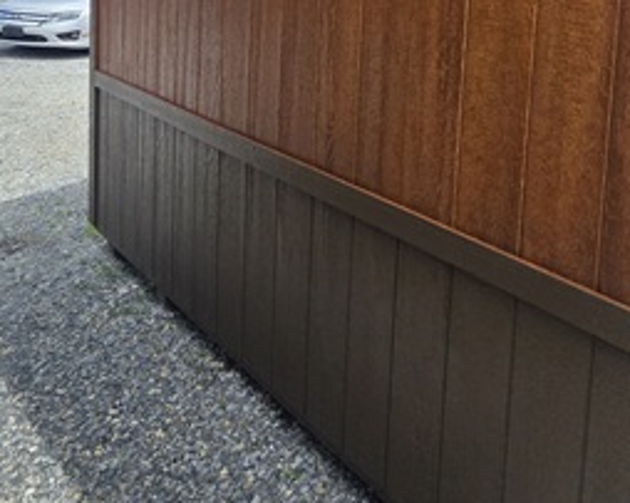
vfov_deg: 46.5
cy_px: 7
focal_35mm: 26
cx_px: 459
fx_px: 485
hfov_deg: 62.9
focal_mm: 2.2
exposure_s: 1/2000
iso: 80
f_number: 2.2
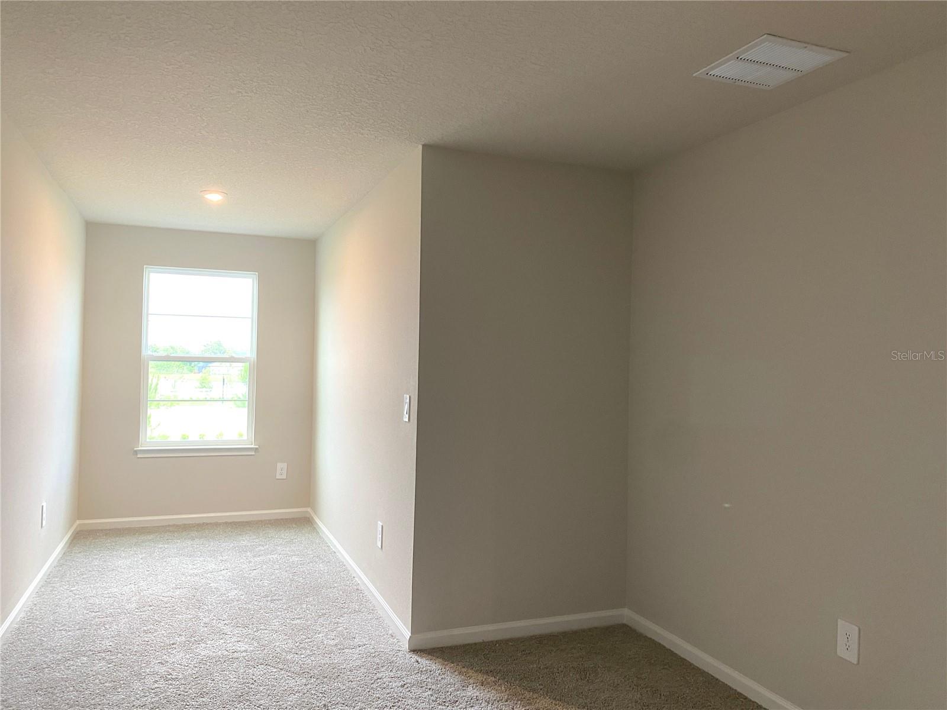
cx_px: 474
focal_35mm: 26
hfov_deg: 67.3
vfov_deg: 53.1
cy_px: 355
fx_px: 711
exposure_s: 1/60
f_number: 1.8
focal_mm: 4.25
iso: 125
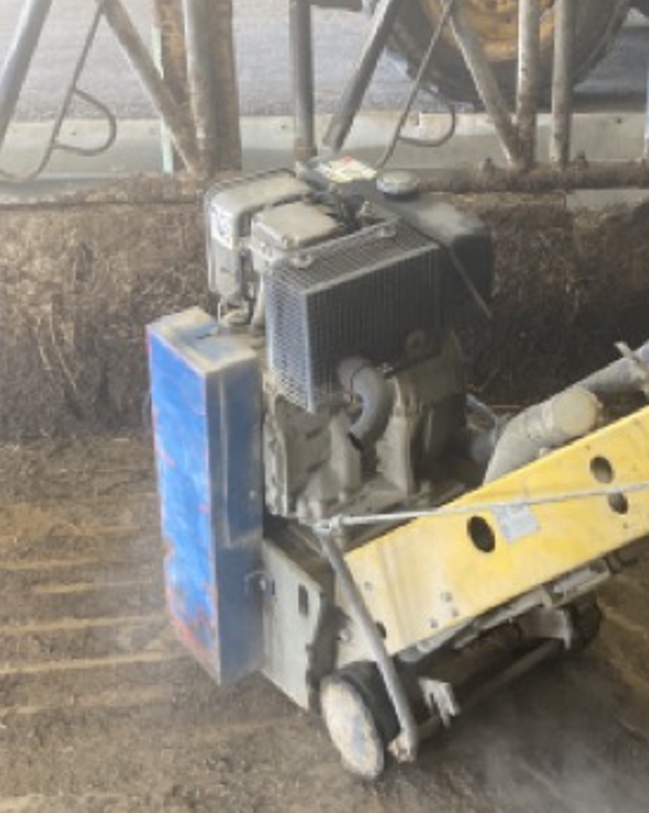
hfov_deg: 28.9
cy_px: 270
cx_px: 531
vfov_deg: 36.3
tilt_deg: -20.9
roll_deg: -1.7
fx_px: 1226
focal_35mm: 51
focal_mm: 3.99
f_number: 1.8
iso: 100
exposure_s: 1/50
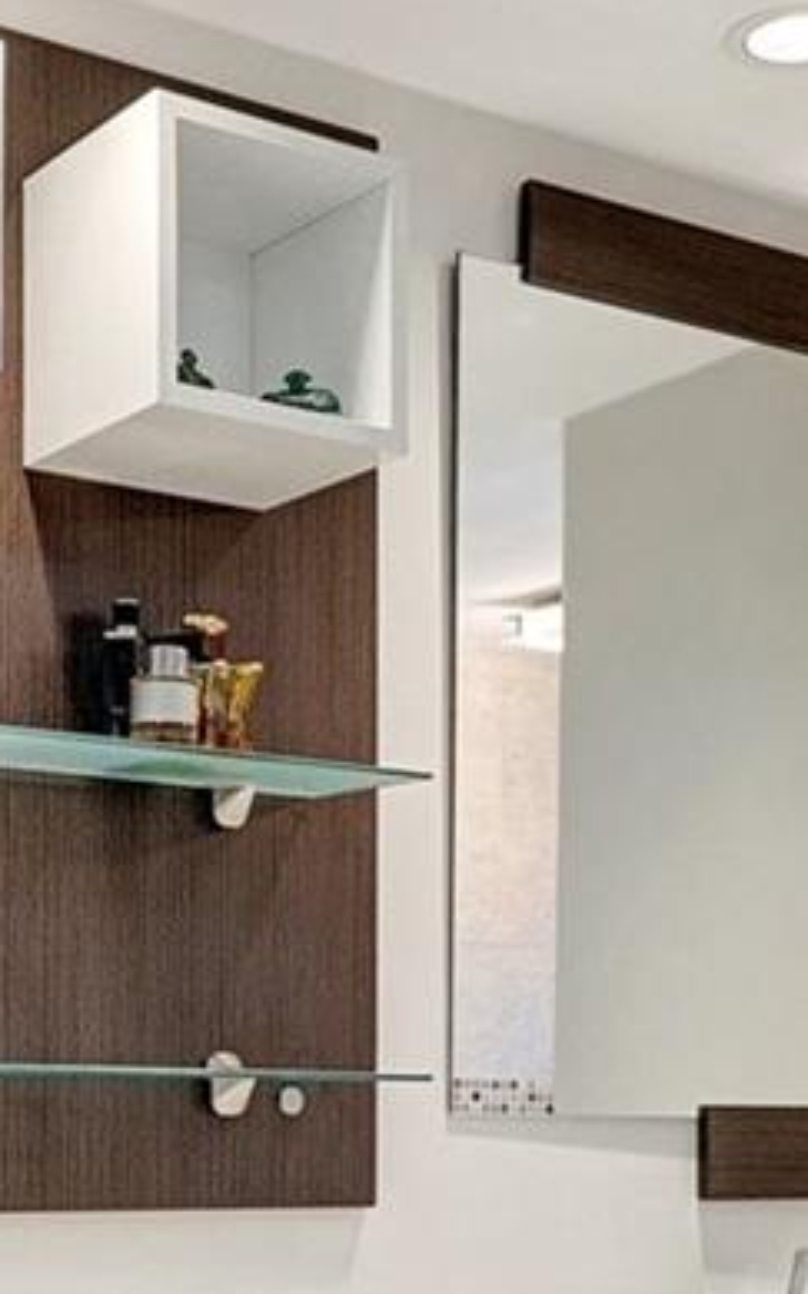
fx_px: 2435
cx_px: 236
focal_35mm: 69
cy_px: 1176
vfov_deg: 28.5
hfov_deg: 18.8
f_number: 13
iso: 640
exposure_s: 1/4
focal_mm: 16.5
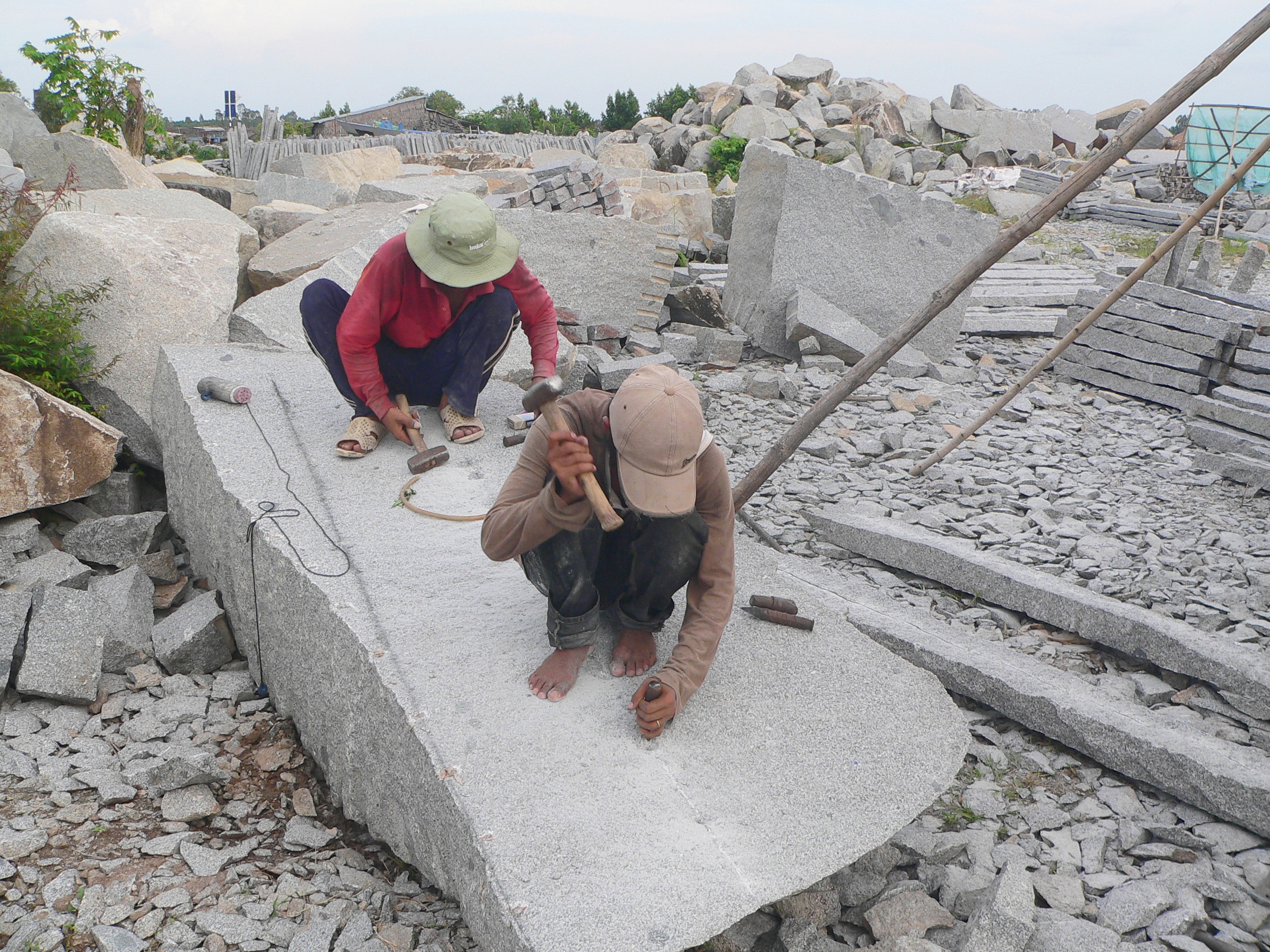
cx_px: 635
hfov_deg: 51.4
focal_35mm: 36
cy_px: 476
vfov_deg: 39.7
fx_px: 1321
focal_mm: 6
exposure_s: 1/200
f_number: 4
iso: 80
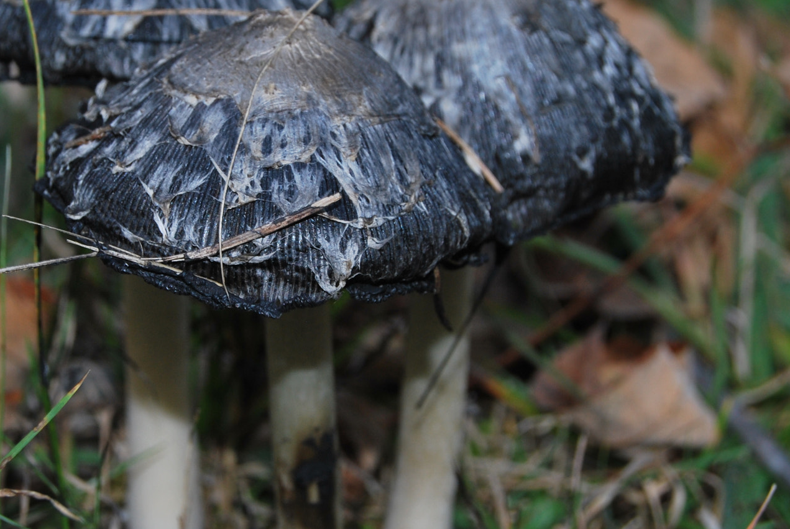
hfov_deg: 18.7
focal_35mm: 109
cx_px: 267
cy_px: 230
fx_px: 2391
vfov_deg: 12.6
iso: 200
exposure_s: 1/60
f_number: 5.3
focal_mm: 45
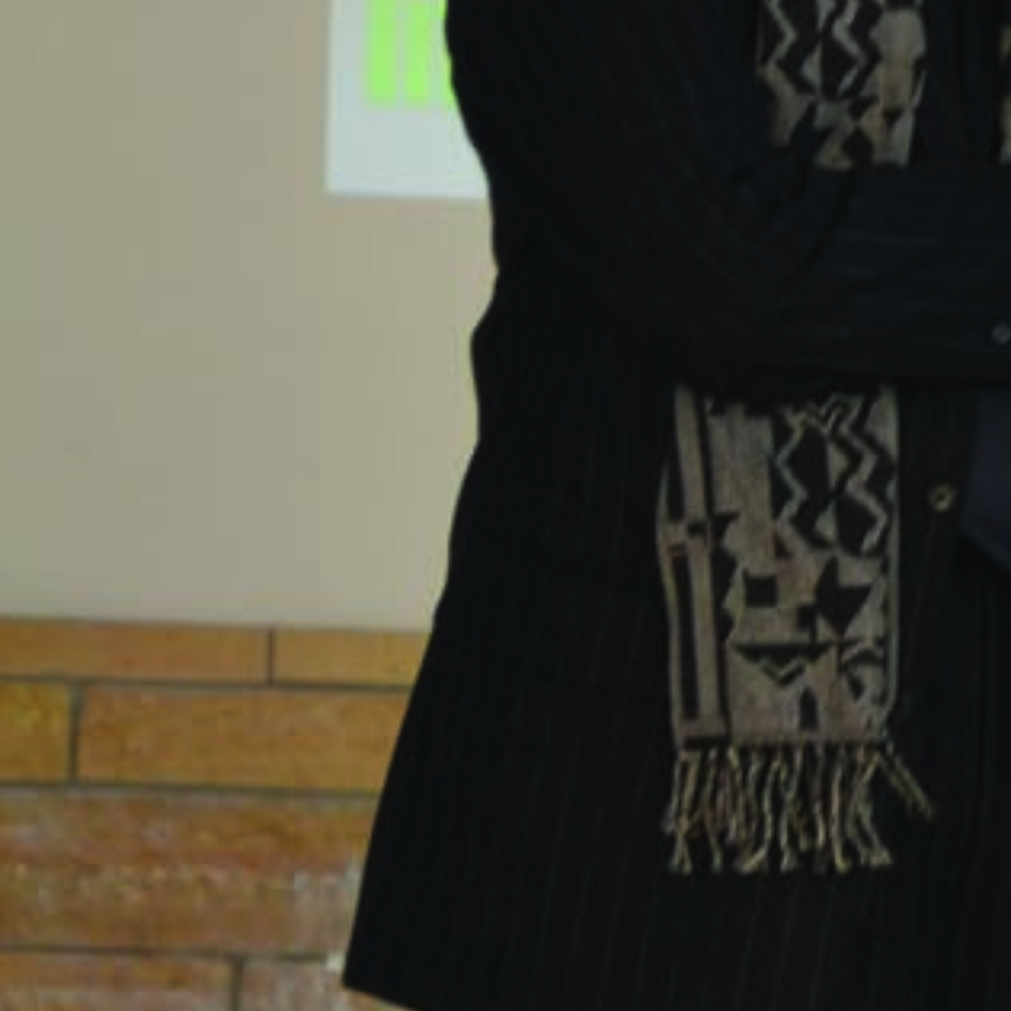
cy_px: 32
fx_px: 10306
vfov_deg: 5.6
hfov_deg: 5.5
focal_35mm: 312
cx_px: 2233
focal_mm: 55
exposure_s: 1/15
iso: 400
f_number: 5.6
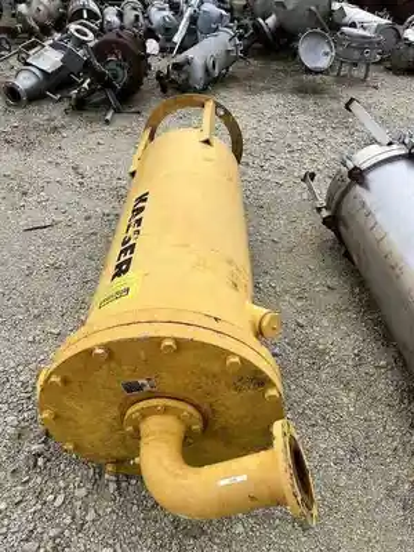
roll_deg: -1.6
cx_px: 207
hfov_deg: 53.1
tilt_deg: -38.4
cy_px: 276
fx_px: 415
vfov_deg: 67.3
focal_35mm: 26
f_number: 1.6
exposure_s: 1/1623
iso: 50
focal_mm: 5.1
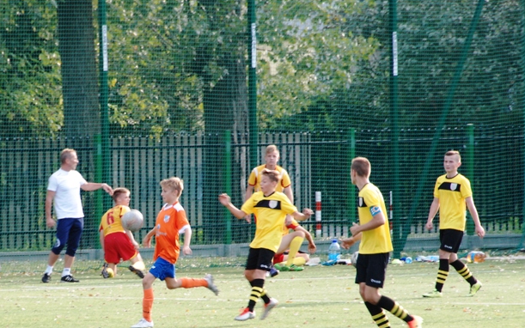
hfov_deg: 4.1
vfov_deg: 2.6
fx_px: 7341
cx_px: 136
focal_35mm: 513
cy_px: 250
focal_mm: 200
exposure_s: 1/80
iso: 400
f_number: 5.6
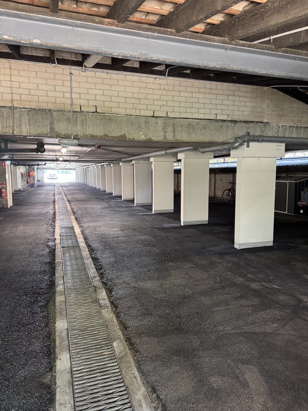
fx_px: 285
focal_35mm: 24
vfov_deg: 71.6
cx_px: 154
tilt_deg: -6.4
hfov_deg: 56.8
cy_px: 206
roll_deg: +1.1
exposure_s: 1/60
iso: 800
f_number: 1.78
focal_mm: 6.76
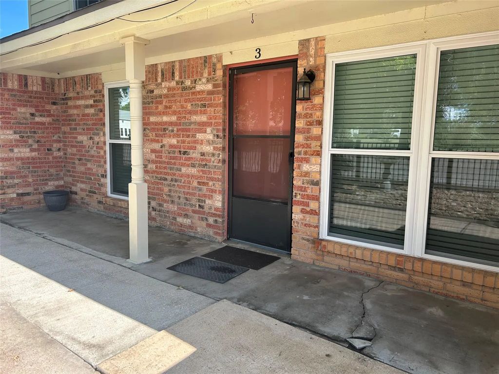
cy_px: 187
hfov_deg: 67.3
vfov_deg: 53.1
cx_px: 250
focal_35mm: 26
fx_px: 375
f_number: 1.5
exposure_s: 1/723
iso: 50
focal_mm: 5.7
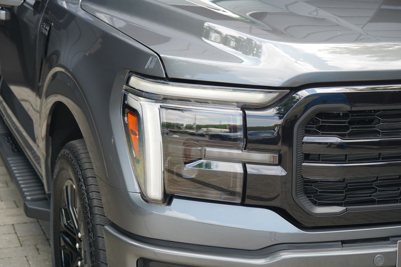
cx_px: 200
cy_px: 134
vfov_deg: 20.6
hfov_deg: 30.5
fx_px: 735
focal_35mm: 66
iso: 250
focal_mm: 66
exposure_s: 1/80
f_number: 5.6
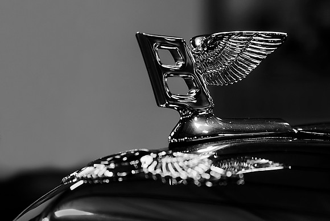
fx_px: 1100
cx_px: 165
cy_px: 110
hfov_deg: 17.1
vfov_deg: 11.4
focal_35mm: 120
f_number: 5.6
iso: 1600
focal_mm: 120
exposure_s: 1/100
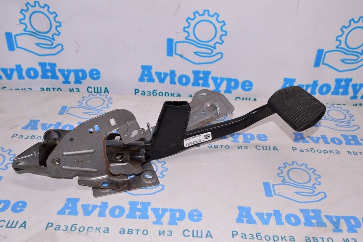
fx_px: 363
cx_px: 182
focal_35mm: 36
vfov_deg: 36.8
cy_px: 121
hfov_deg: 53.2
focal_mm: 24
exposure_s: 1/200
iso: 1600
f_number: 8
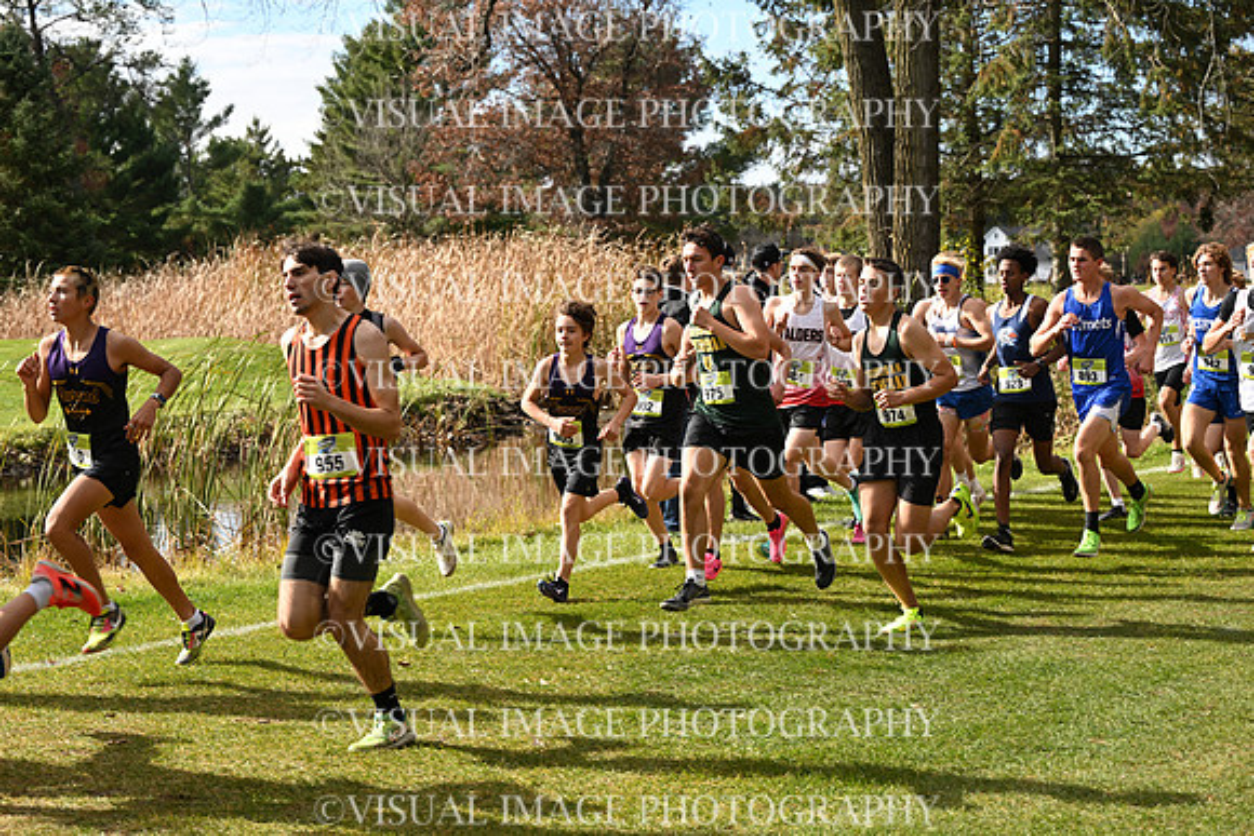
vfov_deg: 17.7
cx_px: 627
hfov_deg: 26.3
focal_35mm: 77
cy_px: 418
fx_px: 2683
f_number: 5.6
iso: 125
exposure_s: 1/400
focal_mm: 77
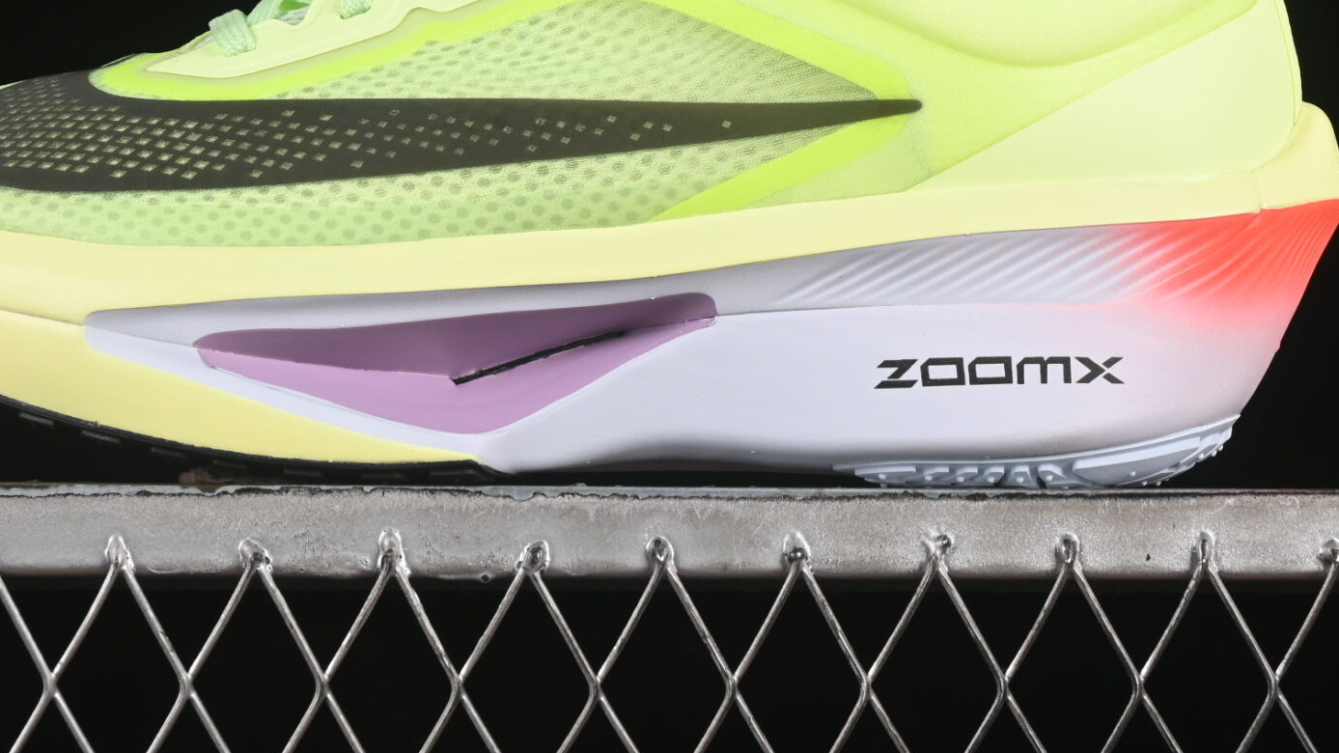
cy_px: -30
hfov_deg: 14.8
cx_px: 572
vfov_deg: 8.3
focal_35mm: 145
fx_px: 5148
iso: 160
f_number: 8
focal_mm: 50
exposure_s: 1/80
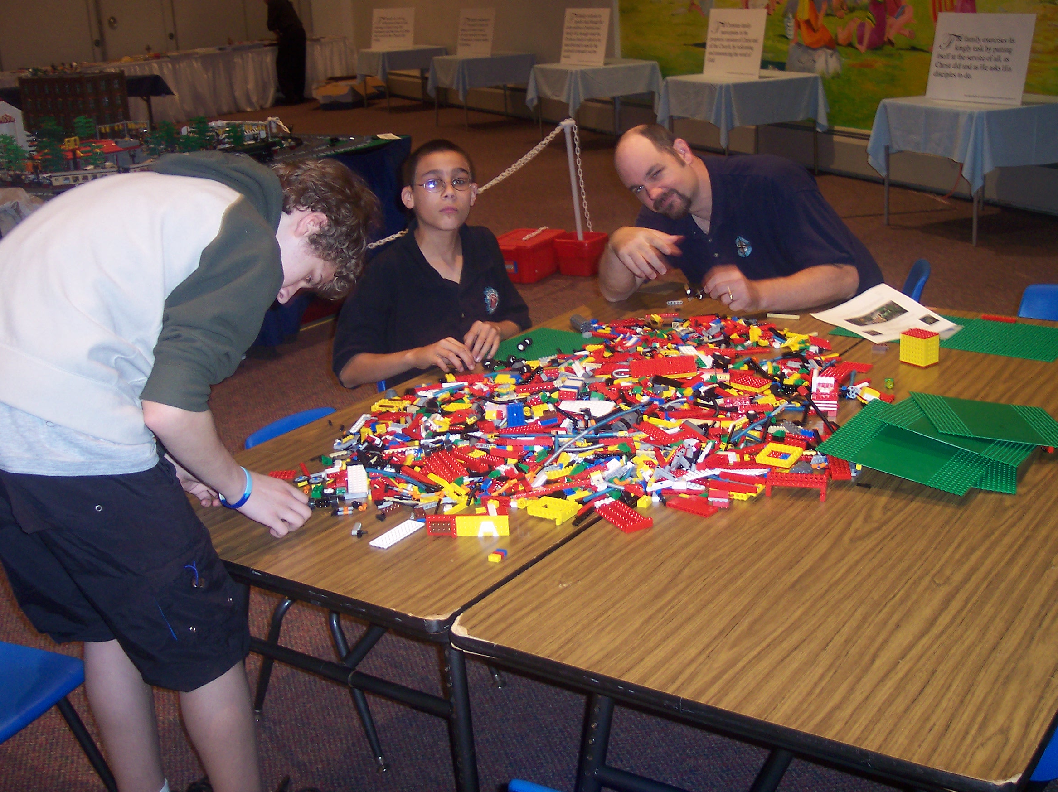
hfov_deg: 44.8
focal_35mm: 42
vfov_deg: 34.3
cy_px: 355
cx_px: 561
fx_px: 1283
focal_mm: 8
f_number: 2.8
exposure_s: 1/30
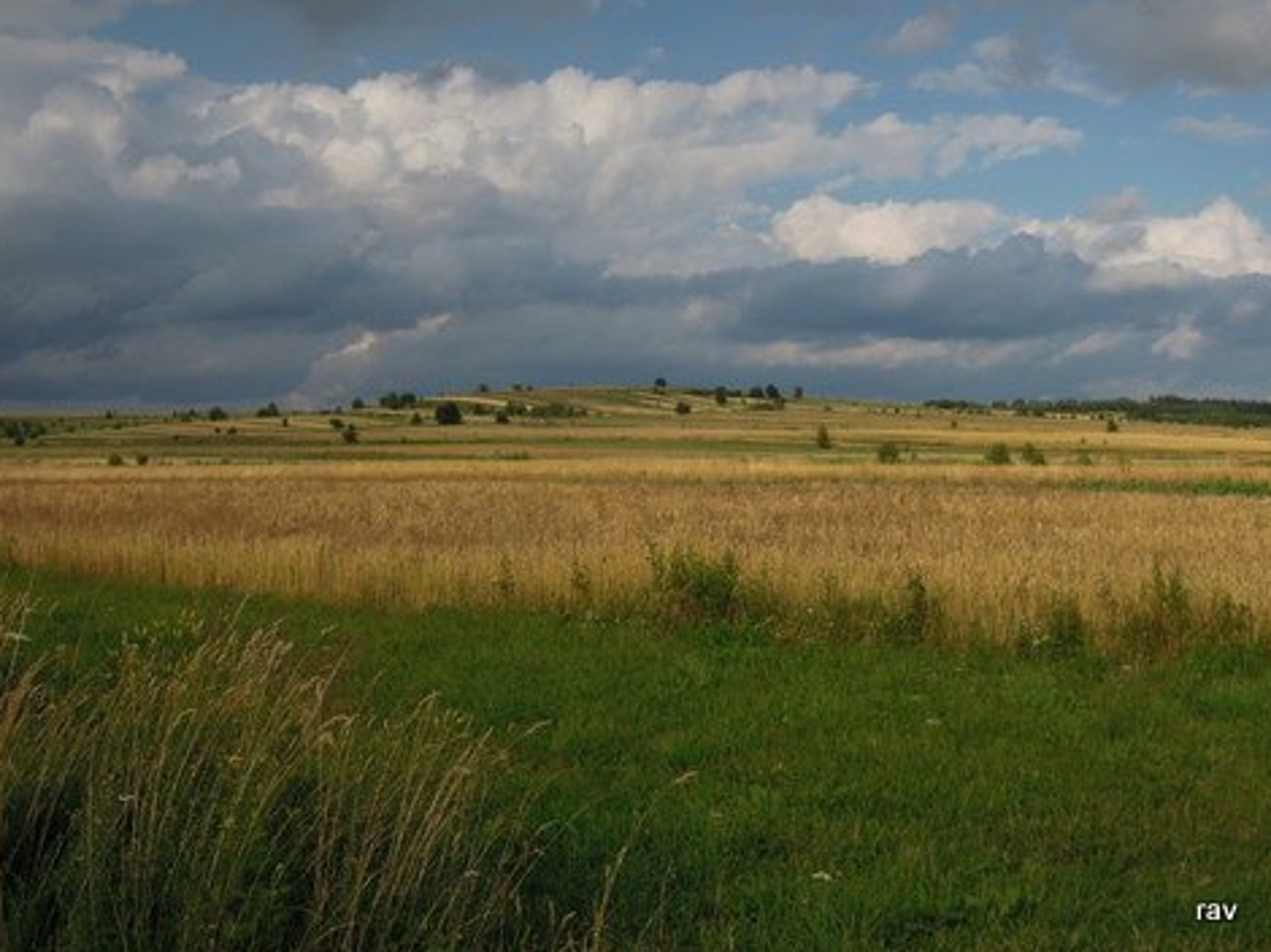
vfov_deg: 31.5
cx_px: 633
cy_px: 476
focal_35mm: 46
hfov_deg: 41.3
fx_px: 1688
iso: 160
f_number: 5
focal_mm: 8.1
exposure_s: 1/1250
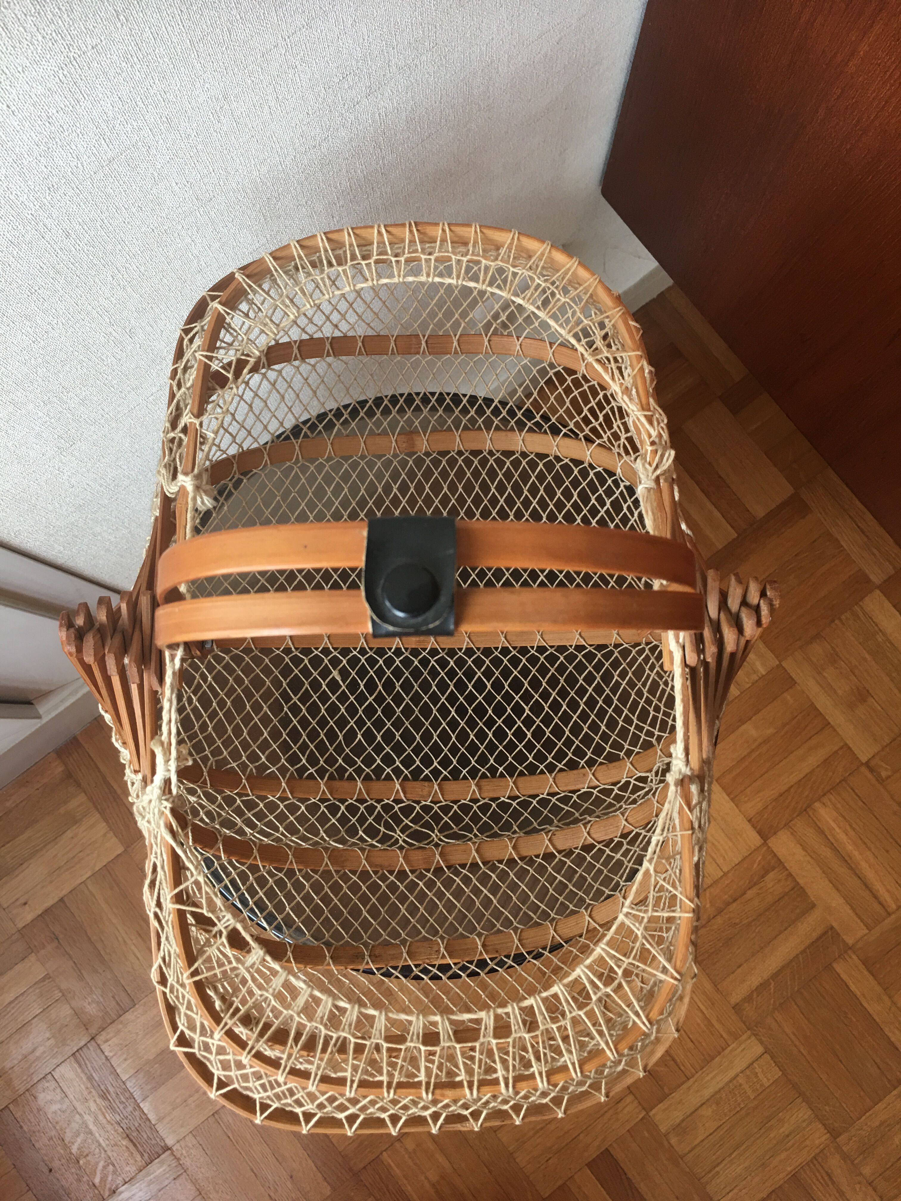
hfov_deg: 48.2
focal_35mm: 29
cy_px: 600
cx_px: 450
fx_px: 1006
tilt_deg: -82.6
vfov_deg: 61.7
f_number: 2.2
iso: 32
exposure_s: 1/33
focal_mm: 4.15
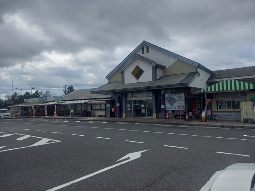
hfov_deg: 69.4
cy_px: 96
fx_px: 184
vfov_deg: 54.9
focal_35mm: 25
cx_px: 128
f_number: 1.8
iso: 50
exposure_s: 1/722
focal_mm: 4.65
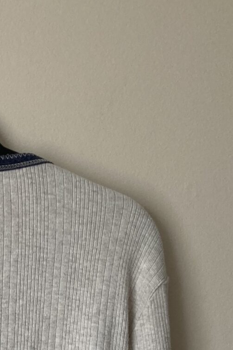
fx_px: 767
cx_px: -52
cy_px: 436
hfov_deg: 16.5
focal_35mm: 79
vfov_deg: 23.2
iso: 80
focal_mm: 3.99
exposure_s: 1/94
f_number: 1.8
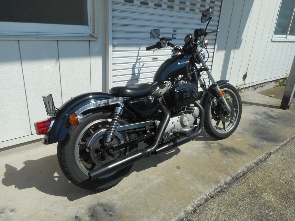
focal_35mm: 25
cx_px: 148
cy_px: 110
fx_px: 213
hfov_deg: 69.4
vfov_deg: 54.9
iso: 80
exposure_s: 1/1000
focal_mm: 4.5
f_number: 3.7
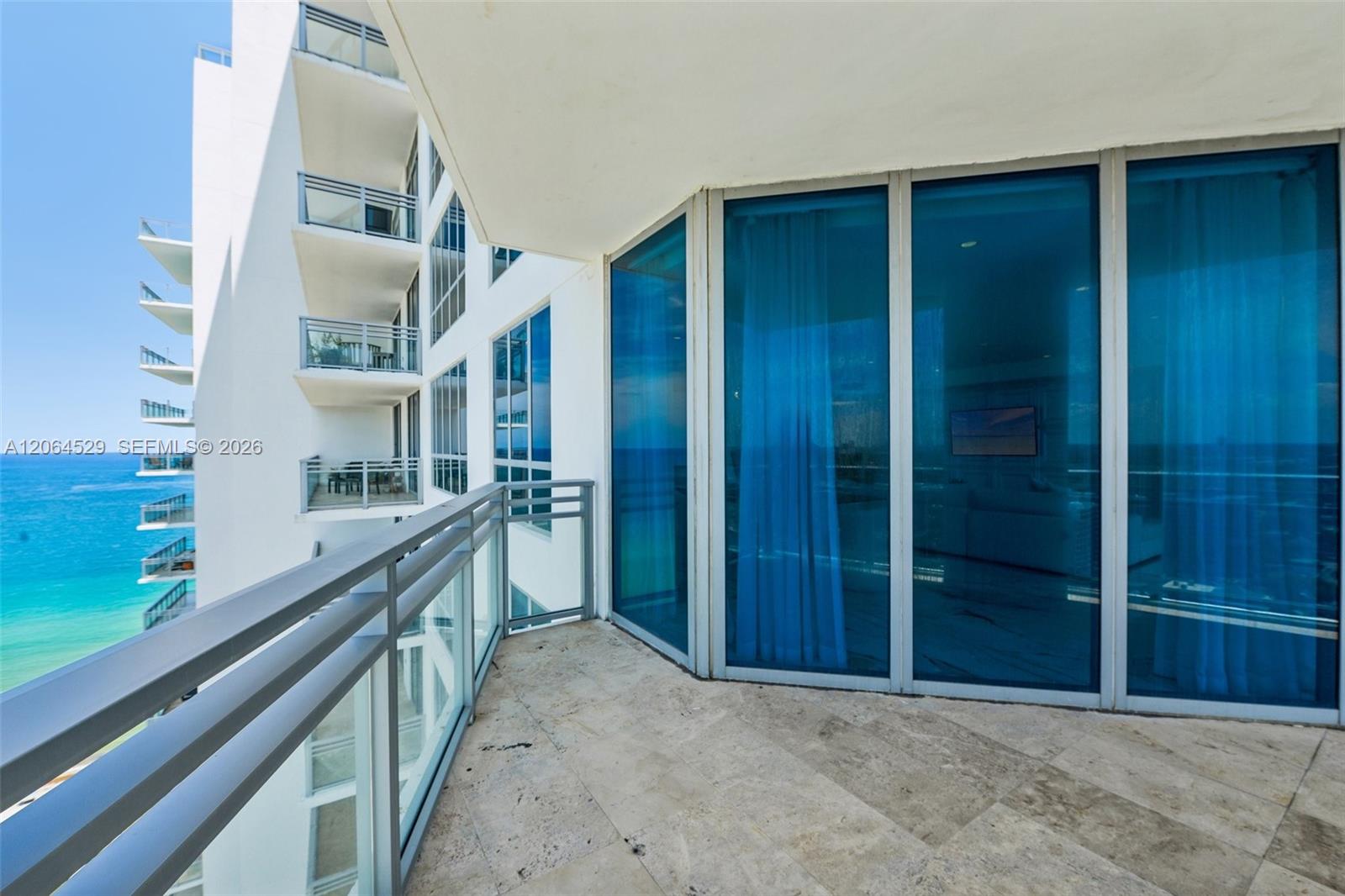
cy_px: 448
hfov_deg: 104.3
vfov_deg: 81.2
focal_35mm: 14
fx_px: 523
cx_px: 672
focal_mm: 14
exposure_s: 1/320
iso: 200
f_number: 9
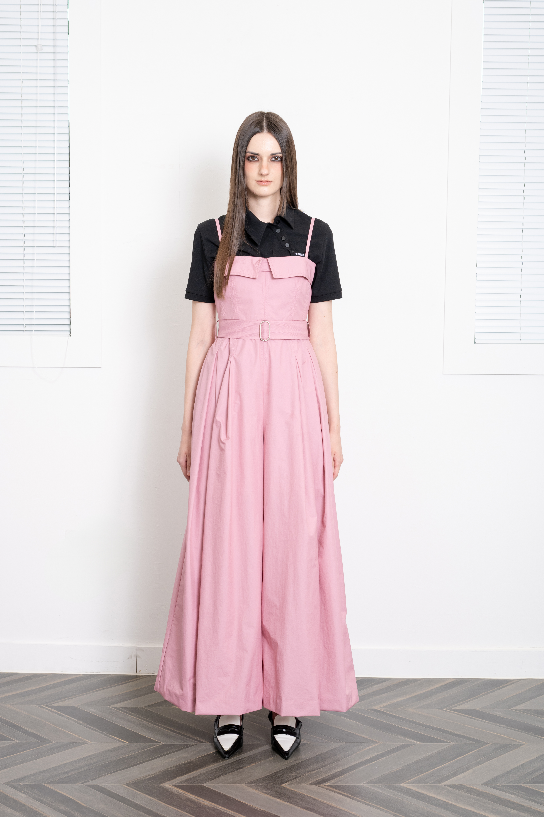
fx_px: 1156
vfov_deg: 38.9
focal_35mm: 51
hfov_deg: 26.5
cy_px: 408
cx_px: 272
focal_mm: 51
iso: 250
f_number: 6.3
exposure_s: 1/125
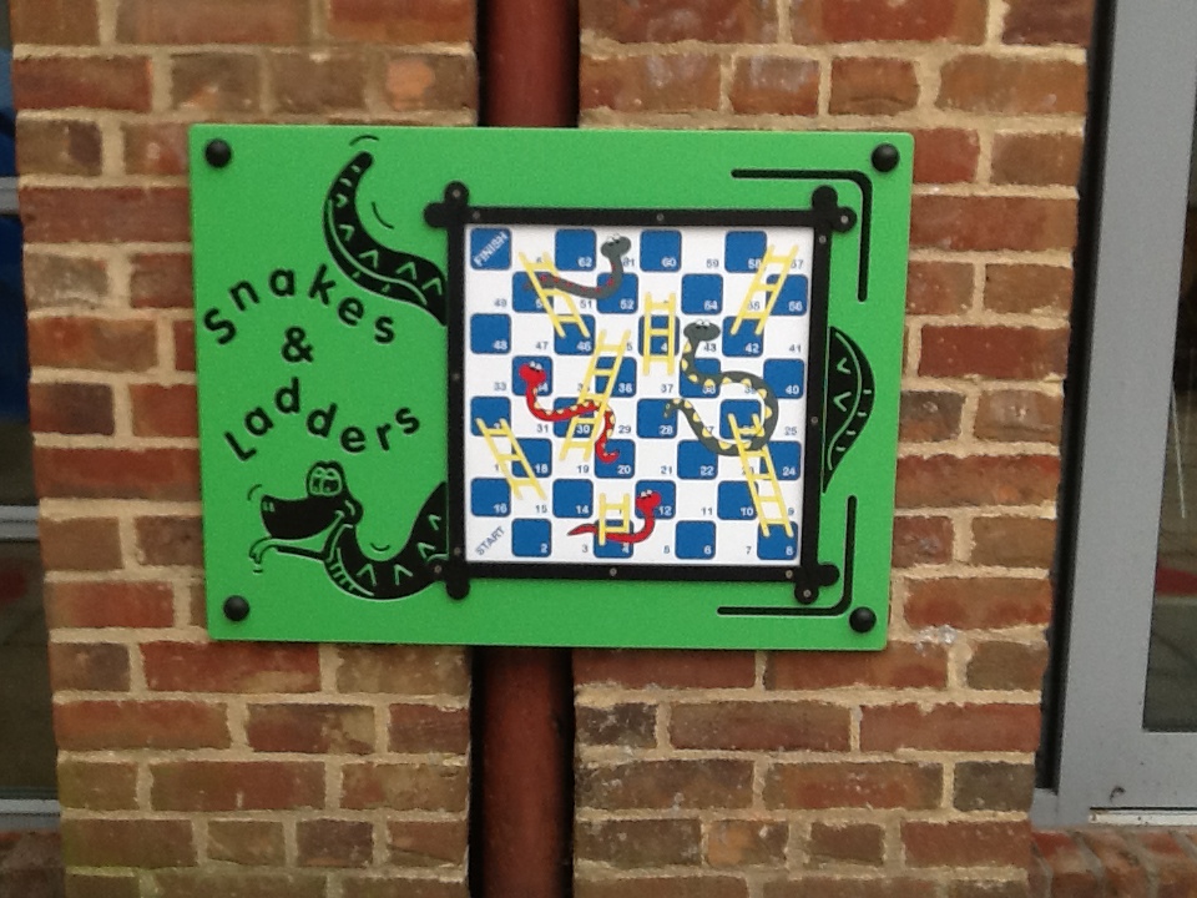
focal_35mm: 44
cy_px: 449
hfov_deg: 42.9
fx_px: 1521
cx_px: 598
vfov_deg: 32.9
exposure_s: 1/139
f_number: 2.4
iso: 40
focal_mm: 2.03
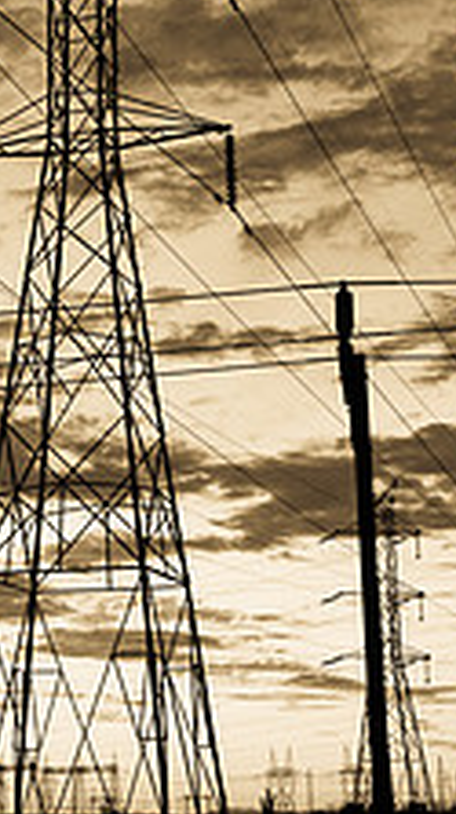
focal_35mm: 92
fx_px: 1984
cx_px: 67
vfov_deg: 23.1
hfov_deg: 13.0
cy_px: 266
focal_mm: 29
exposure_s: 1/80
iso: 800
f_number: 8
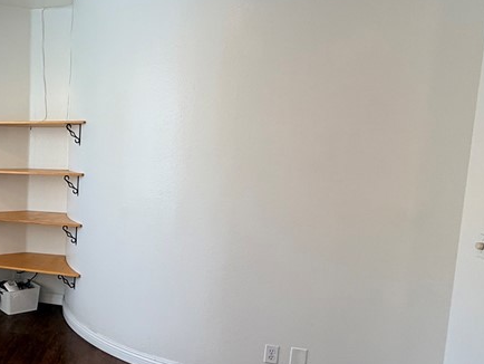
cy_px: 200
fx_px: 462
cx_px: 8
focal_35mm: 33
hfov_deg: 46.9
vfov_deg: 42.9
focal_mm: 2.22
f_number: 2.2
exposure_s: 1/120
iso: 125
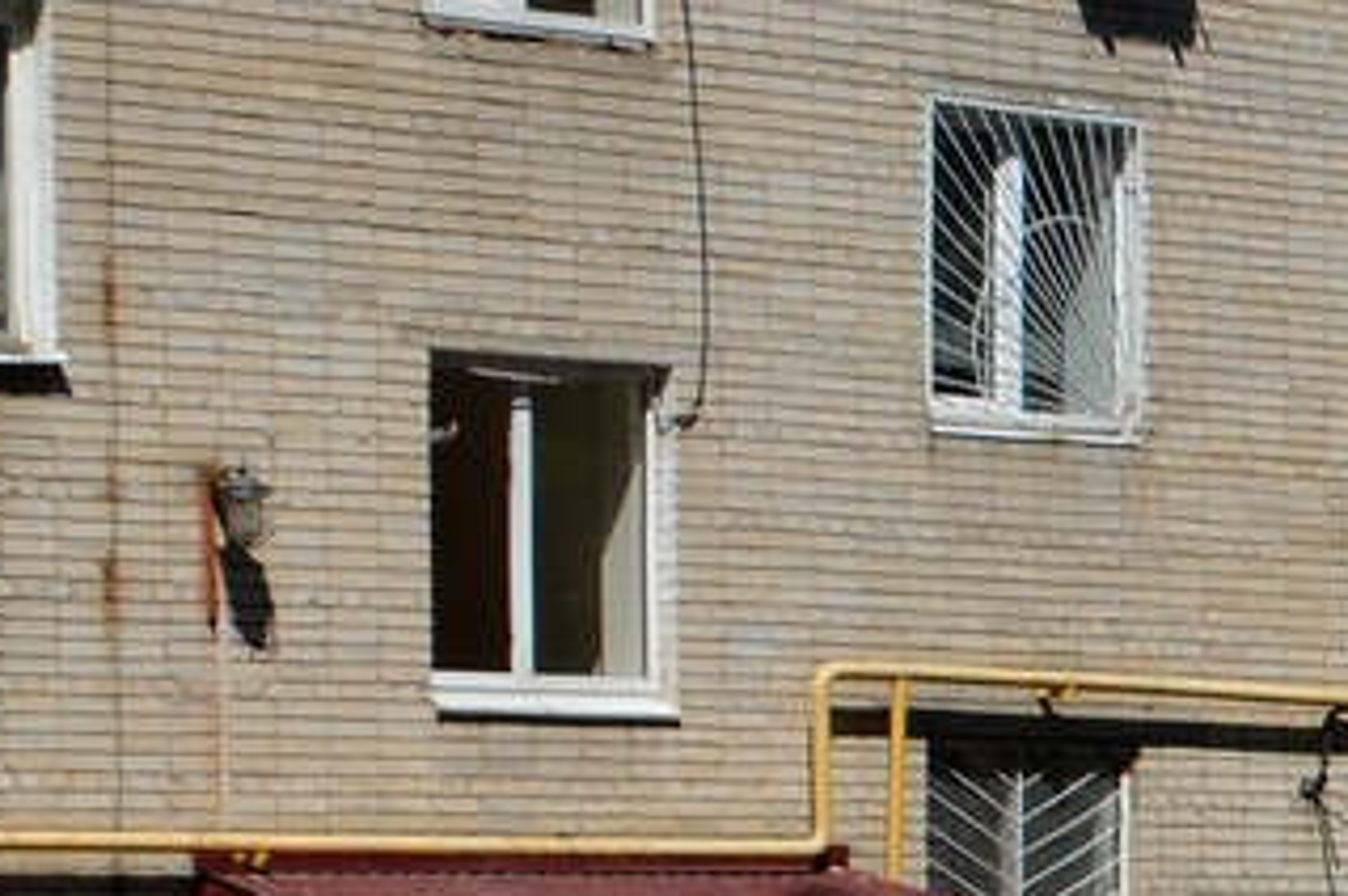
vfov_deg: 8.4
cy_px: 1830
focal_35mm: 155
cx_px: 875
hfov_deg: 13.2
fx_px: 5798
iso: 100
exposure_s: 1/400
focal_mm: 22
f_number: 10
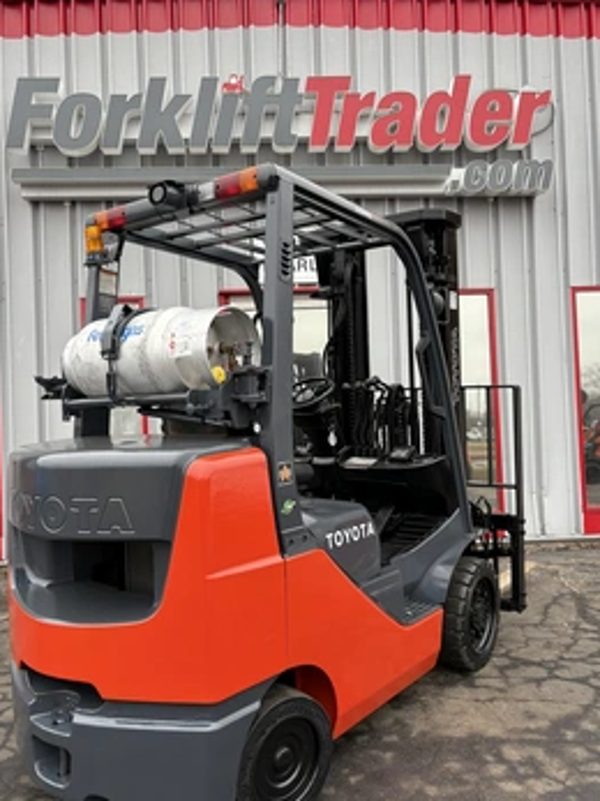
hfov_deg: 46.7
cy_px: 416
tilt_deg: +2.2
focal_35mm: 30
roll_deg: +2.5
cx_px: 270
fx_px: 694
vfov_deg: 60.0
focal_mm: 5.96
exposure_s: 1/660
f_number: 1.6
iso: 50
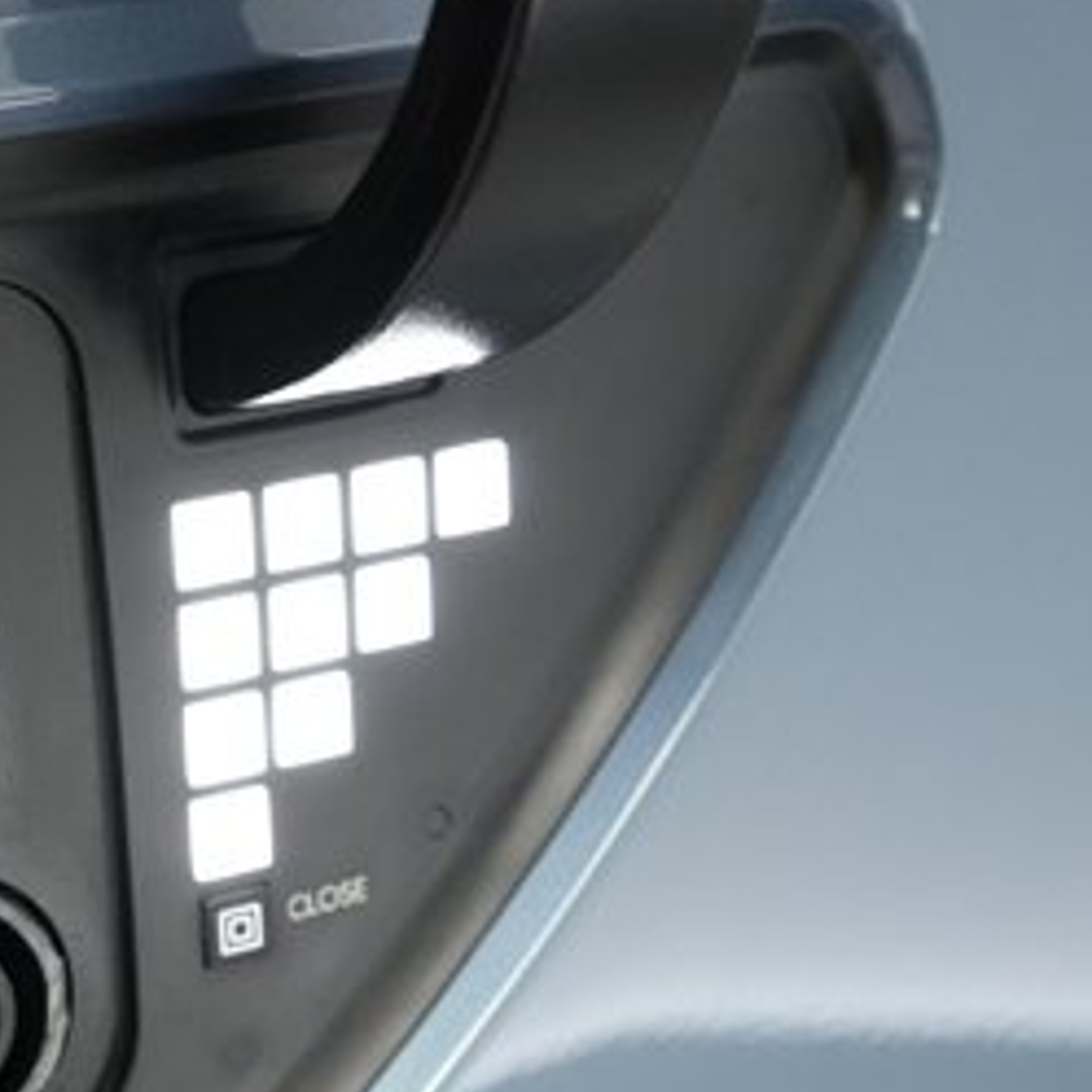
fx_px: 2106
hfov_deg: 26.6
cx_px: -123
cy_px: 798
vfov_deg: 28.7
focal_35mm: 59
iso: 6400
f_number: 4
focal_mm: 27
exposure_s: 1/160
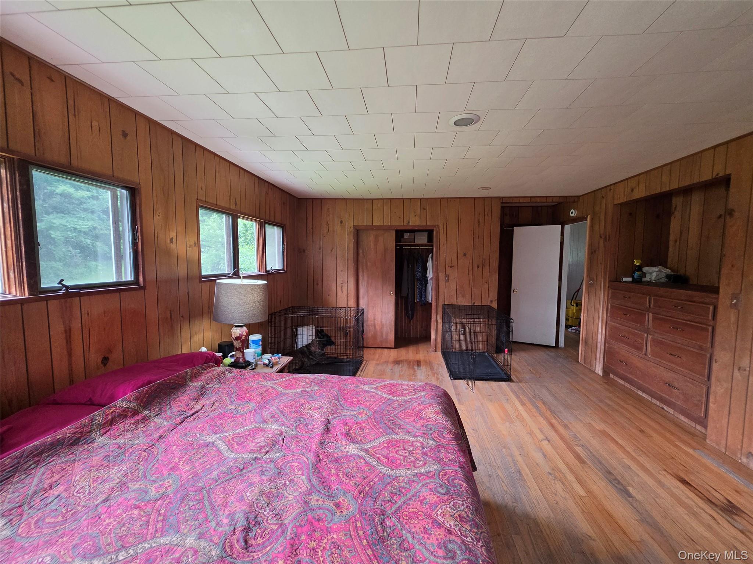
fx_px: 283
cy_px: 282
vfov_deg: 89.9
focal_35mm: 13
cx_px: 376
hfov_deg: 106.2
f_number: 1.9
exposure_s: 1/120
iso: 250
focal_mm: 2.2
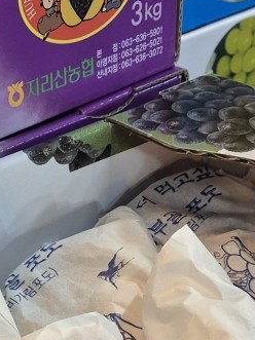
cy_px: 367
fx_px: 875
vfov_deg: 21.0
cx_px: -8
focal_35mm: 89
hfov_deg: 16.2
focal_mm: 5.4
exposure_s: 1/120
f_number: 1.8
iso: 250
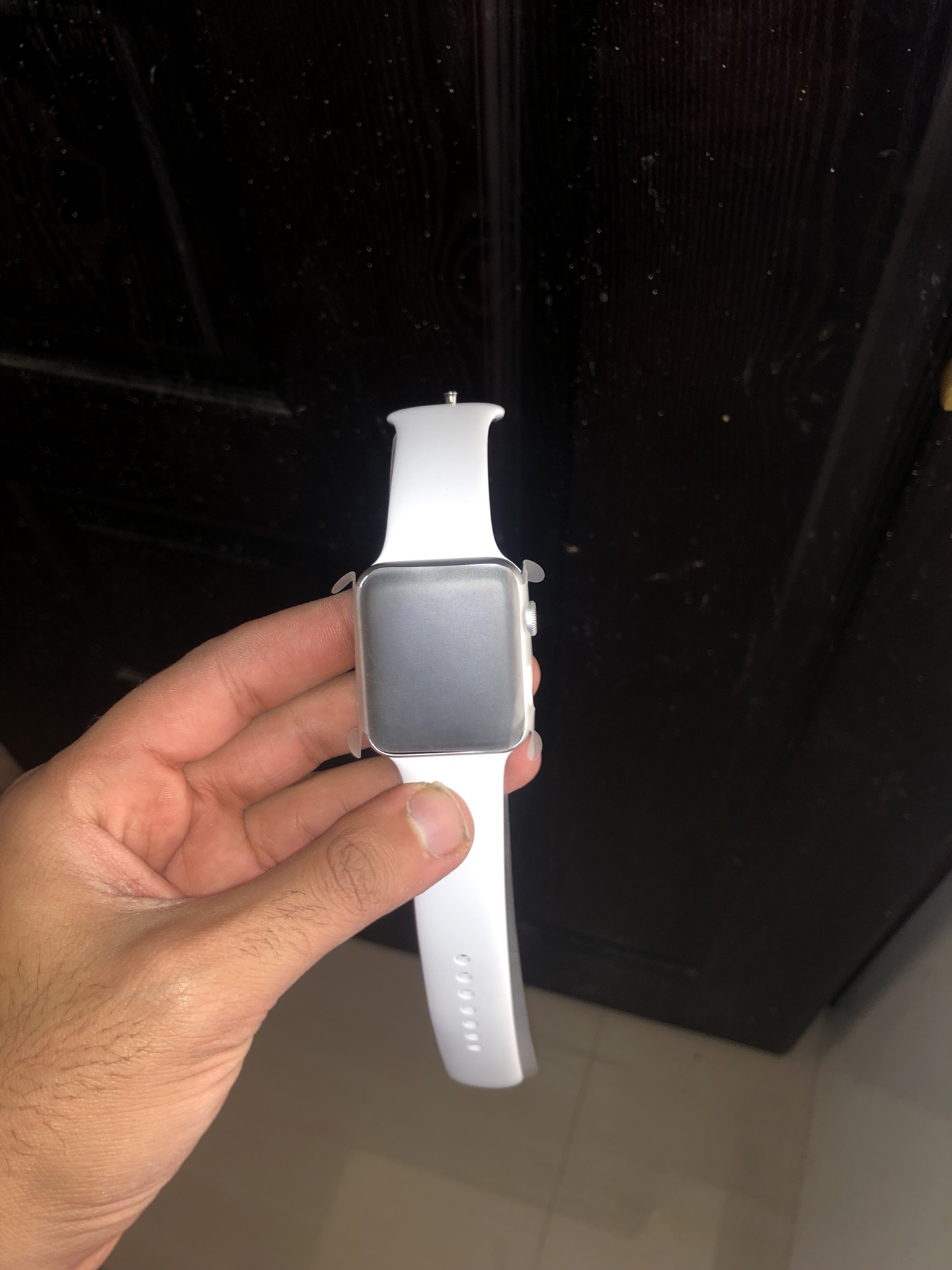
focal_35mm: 28
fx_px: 1027
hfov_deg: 49.7
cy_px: 635
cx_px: 476
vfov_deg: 63.4
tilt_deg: -54.4
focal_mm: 4
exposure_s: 1/12
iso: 25
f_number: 1.8
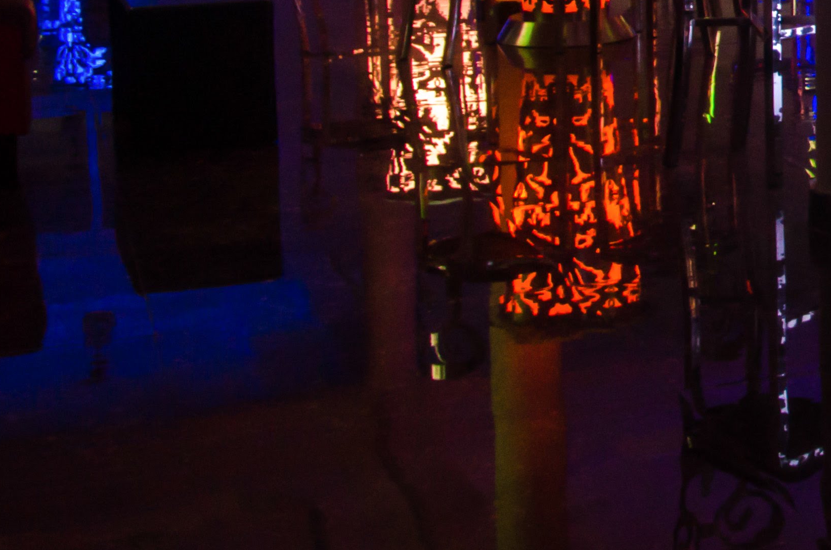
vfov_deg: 13.6
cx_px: 1166
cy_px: -264
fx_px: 2177
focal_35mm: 94
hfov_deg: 19.4
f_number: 10
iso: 1000
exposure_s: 1/1.67
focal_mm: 21
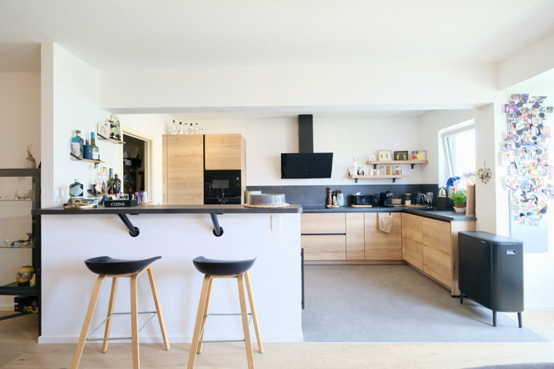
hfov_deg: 96.7
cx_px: 277
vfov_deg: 73.7
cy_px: 184
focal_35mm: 16
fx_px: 246
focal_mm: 10.5
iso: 1250
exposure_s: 1/30
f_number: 4
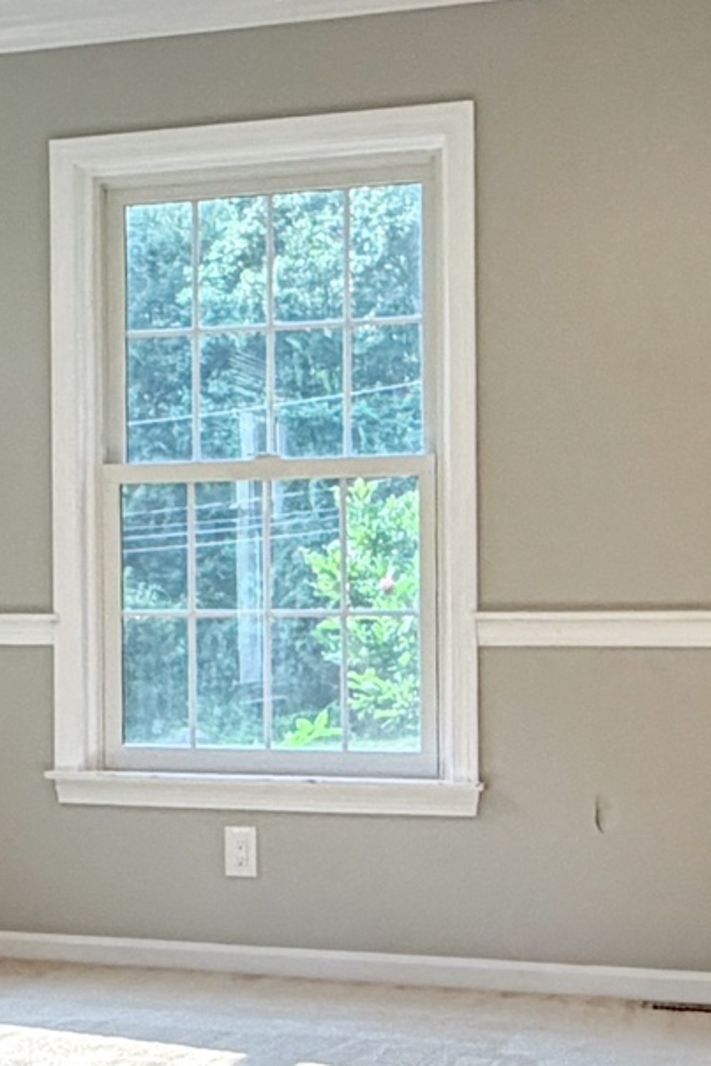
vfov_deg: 27.3
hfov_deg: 17.1
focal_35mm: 74
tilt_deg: -0.4
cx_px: -259
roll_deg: -1.3
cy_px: 609
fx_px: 2191
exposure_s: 1/120
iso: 64
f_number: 2.2
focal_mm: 2.22
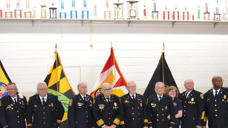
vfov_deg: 26.0
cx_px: 104
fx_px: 272
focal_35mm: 45
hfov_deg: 45.4
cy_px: 102
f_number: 3.5
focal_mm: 18
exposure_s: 1/60
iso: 500
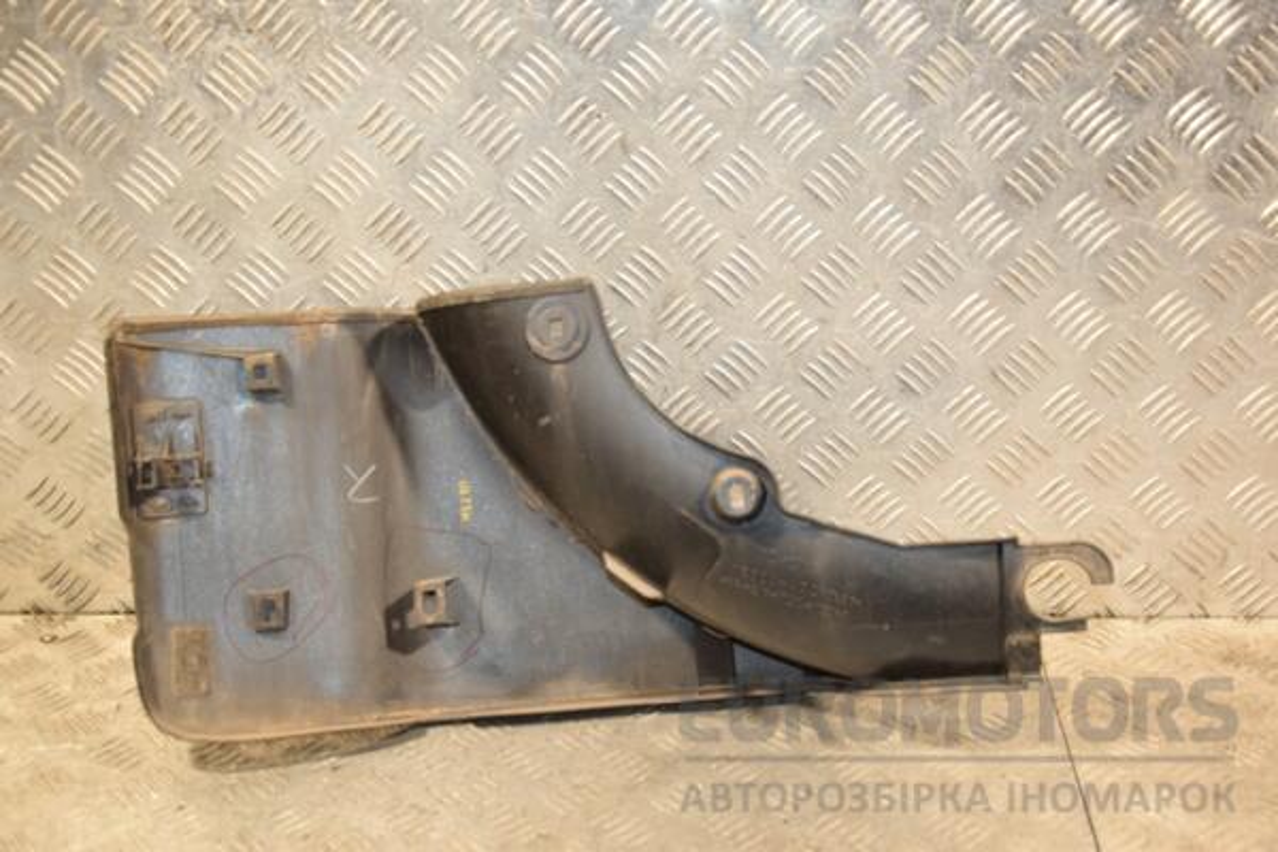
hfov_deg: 38.9
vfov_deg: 26.5
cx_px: 639
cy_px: 426
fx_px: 1810
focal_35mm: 51
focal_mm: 34
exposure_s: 1/125
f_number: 5
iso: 800
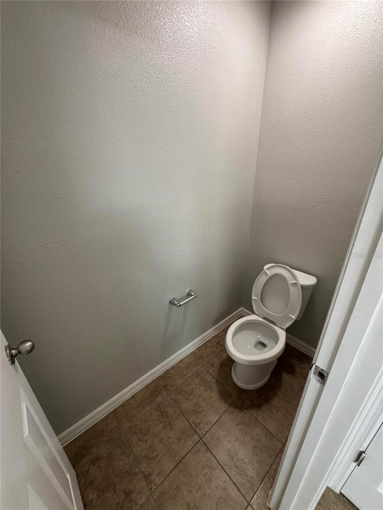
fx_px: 207
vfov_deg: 102.1
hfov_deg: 85.7
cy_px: 255
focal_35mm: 14
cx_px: 192
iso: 400
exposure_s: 1/60
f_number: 2.2
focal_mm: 2.22
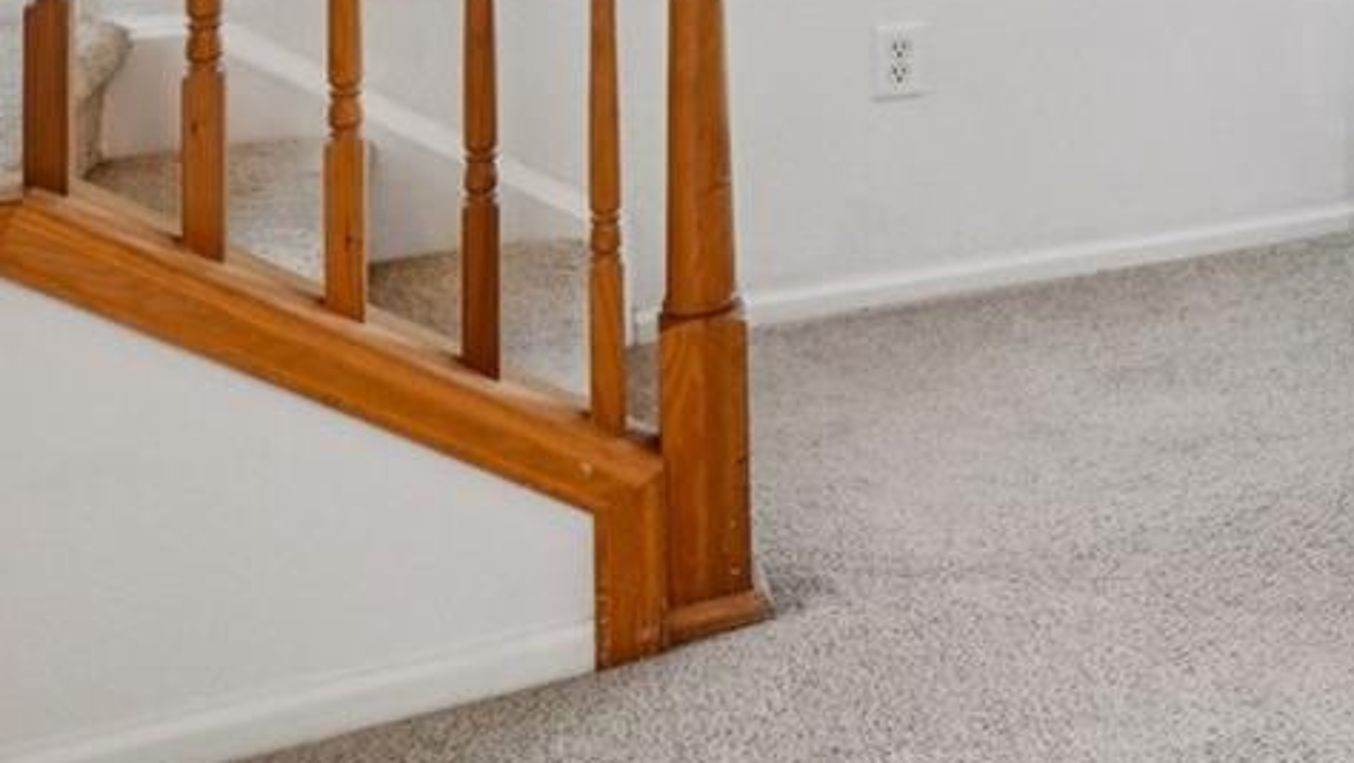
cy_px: -394
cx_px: 2148
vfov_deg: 19.6
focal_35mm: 53
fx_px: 1903
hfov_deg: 25.8
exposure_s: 1/30
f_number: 8
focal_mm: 10
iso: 400
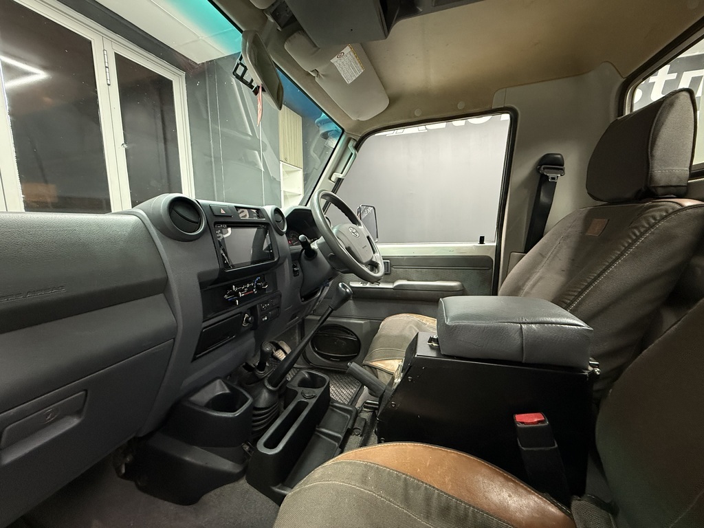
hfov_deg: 102.1
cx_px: 352
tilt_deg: -6.7
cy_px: 264
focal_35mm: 14
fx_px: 285
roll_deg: +0.9
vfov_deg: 85.7
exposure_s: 1/50
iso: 640
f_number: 2.2
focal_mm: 2.22
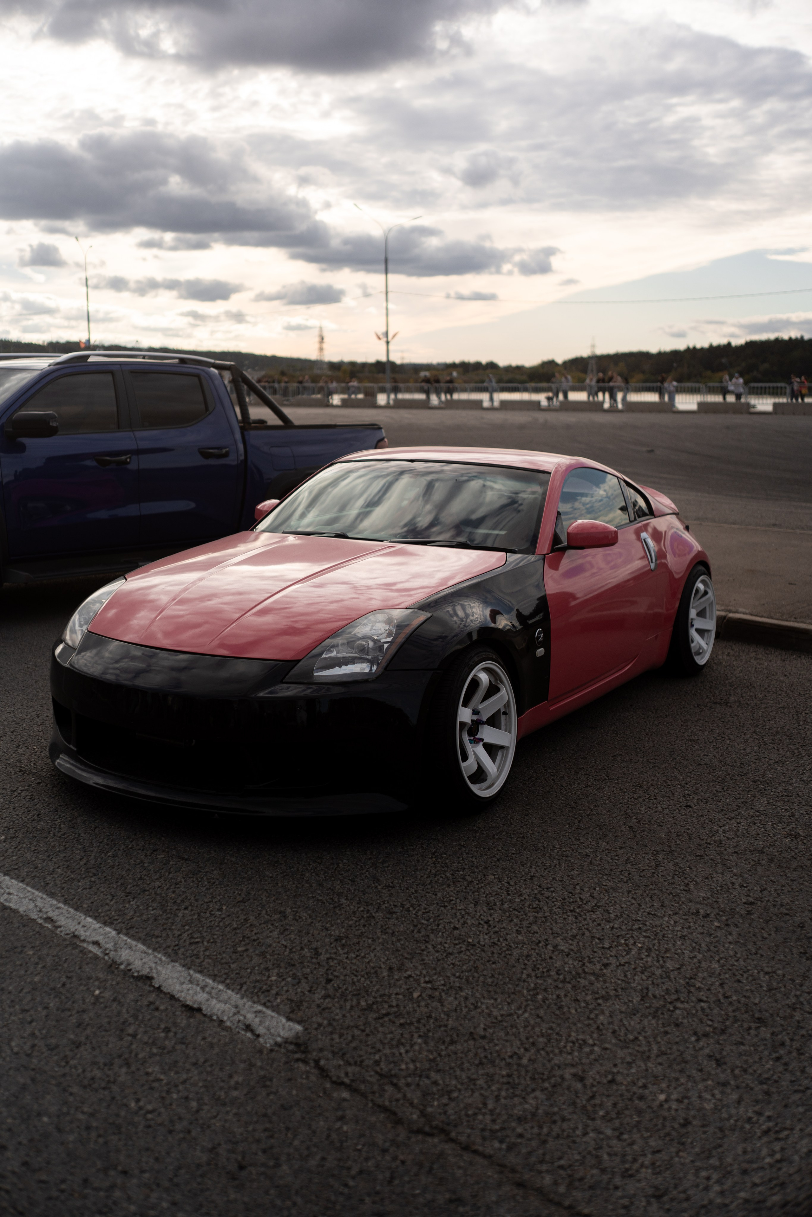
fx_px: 1184
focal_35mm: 35
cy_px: 608
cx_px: 406
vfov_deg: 54.4
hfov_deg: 37.9
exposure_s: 1/4000
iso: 100
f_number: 2.2
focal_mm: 35
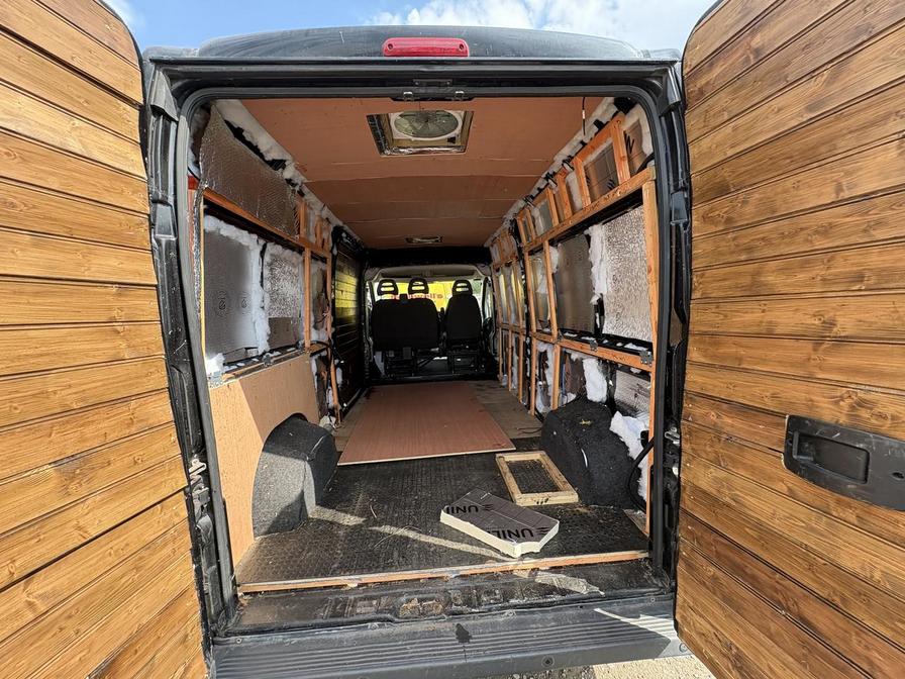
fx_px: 366
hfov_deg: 102.1
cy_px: 340
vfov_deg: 85.7
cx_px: 452
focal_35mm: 14
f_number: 2.2
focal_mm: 2.22
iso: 64
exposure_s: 1/224
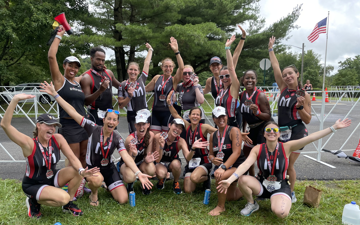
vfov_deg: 44.3
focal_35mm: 28
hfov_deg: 66.5
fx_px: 275
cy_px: 134
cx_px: 179
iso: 32
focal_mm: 4.2
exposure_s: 1/654
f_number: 1.6
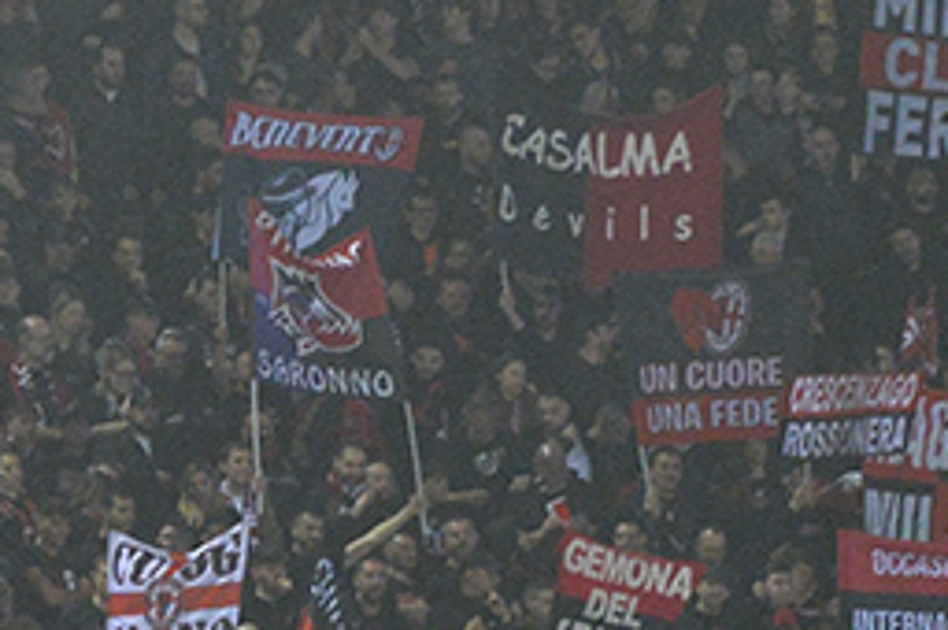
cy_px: 586
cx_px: 1511
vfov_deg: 1.3
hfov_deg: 1.9
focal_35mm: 1080
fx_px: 28404
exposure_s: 1/320
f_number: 5.3
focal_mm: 230
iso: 3200
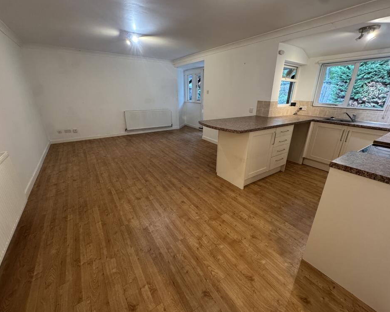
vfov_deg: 84.0
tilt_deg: -20.8
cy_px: 157
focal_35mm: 15
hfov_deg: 96.8
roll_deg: -0.4
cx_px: 199
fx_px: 173
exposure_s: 1/50
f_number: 2.2
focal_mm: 2.22
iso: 320
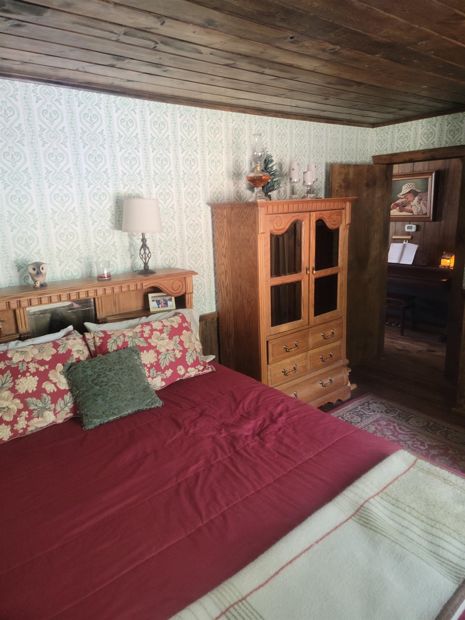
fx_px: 430
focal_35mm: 24
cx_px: 232
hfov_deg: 56.8
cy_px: 310
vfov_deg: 71.6
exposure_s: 1/17.2
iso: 125
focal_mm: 6.7
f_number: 1.8
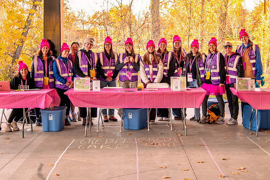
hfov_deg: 33.3
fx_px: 451
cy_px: 47
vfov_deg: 22.4
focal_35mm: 60
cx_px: 150
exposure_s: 1/250
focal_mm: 40
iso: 800
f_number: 4.5
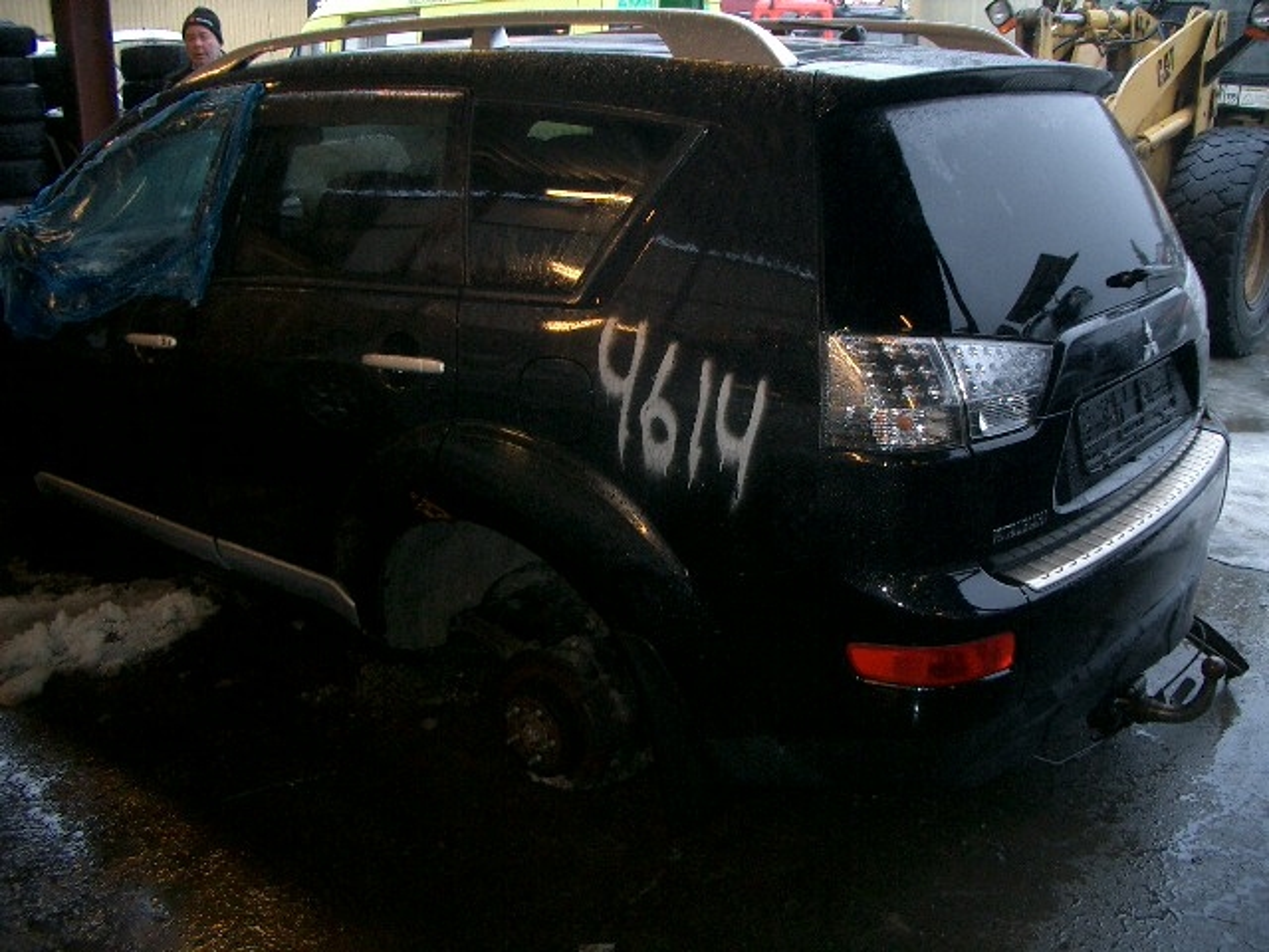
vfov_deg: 40.7
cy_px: 476
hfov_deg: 52.6
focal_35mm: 35
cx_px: 634
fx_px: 1283
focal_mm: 5.8
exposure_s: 1/40
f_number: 2.6
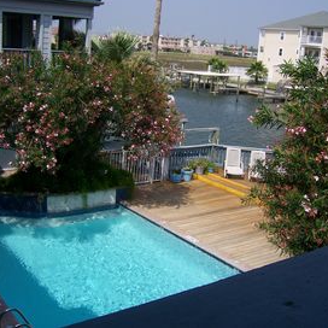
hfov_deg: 39.2
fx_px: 461
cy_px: 163
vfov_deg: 39.2
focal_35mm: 43
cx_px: 160
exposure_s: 1/640
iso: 80
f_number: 4.5
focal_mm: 6
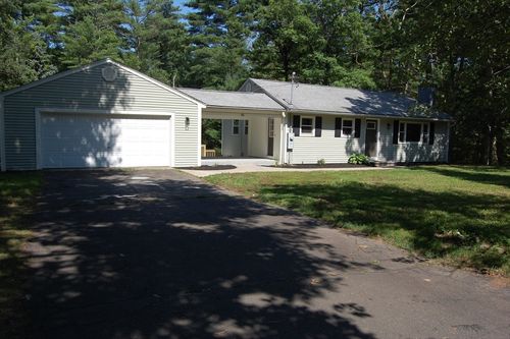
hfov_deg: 67.4
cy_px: 170
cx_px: 255
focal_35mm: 27
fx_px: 382
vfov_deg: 47.9
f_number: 9
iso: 200
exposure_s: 1/320
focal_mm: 18
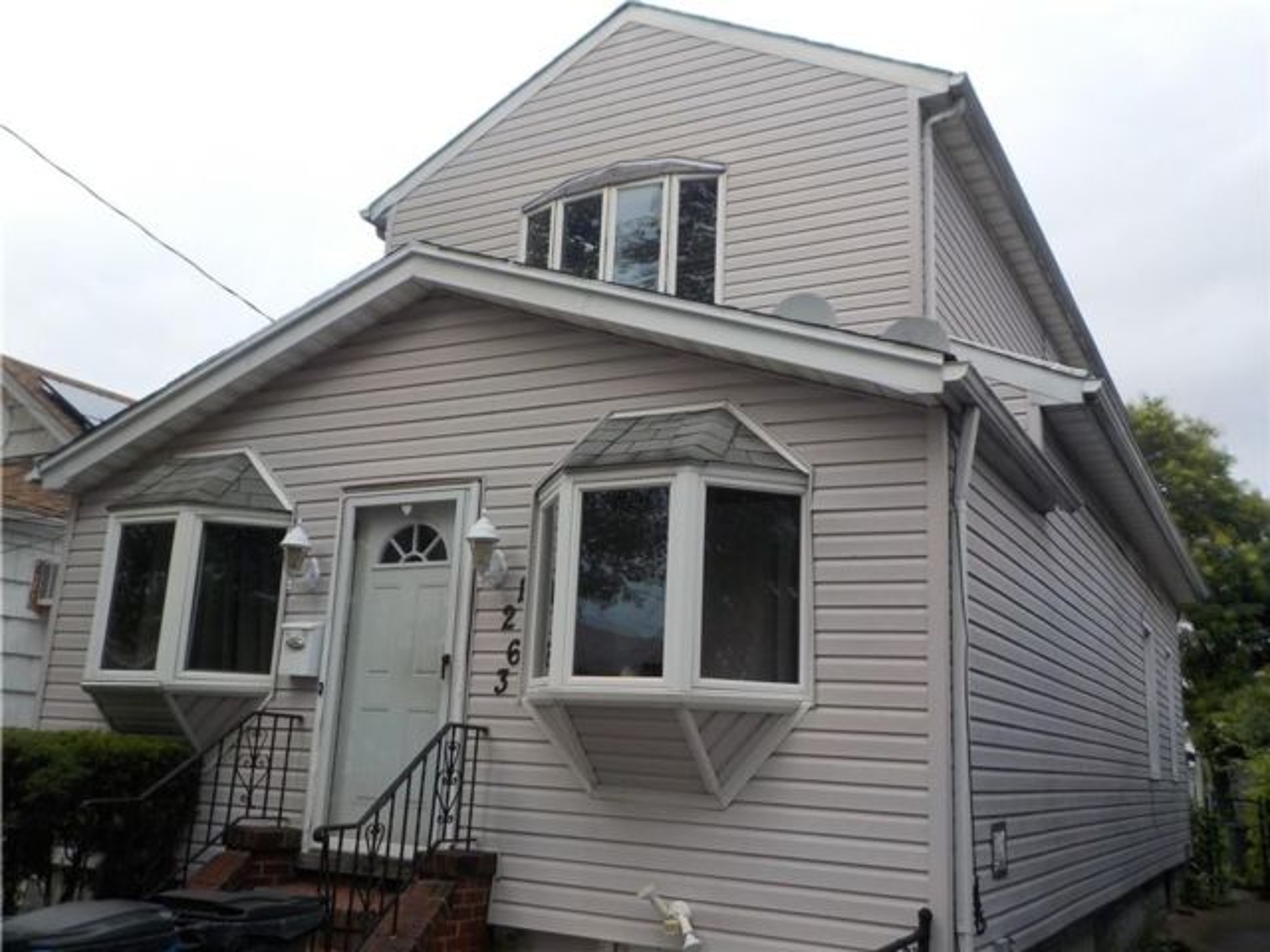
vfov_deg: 46.8
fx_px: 1101
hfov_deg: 60.0
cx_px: 635
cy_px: 476
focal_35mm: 30
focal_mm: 4.1
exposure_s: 1/250
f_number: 3.3
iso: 125
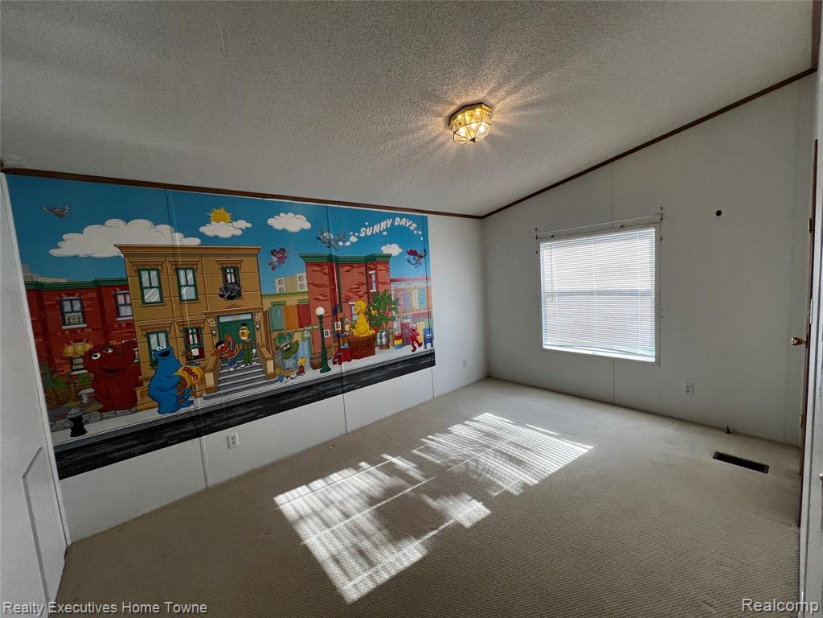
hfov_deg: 106.2
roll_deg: +4.8
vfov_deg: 89.9
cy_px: 309
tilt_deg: -5.2
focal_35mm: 13
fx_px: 309
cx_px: 412
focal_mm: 1.57
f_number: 1.8
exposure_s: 1/120
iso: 80
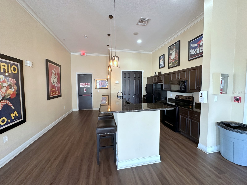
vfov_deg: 85.7
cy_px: 92
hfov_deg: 102.1
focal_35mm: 14
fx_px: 100
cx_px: 124
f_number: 2.2
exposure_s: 1/60
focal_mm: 2.22
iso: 250
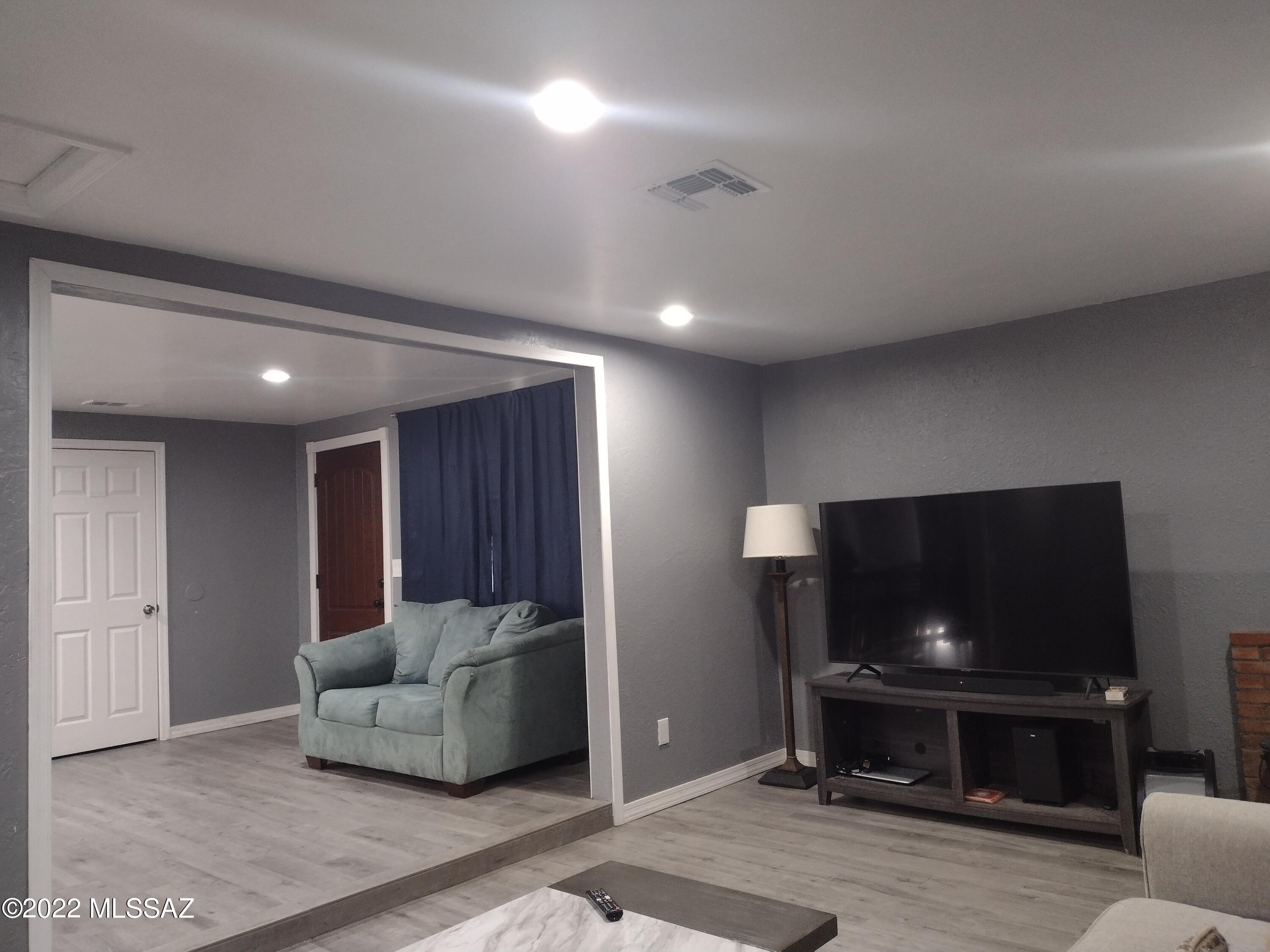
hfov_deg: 65.3
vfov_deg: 51.4
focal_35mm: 27
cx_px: 635
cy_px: 476
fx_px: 991
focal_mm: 4.71
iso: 588
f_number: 1.7
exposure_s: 1/40
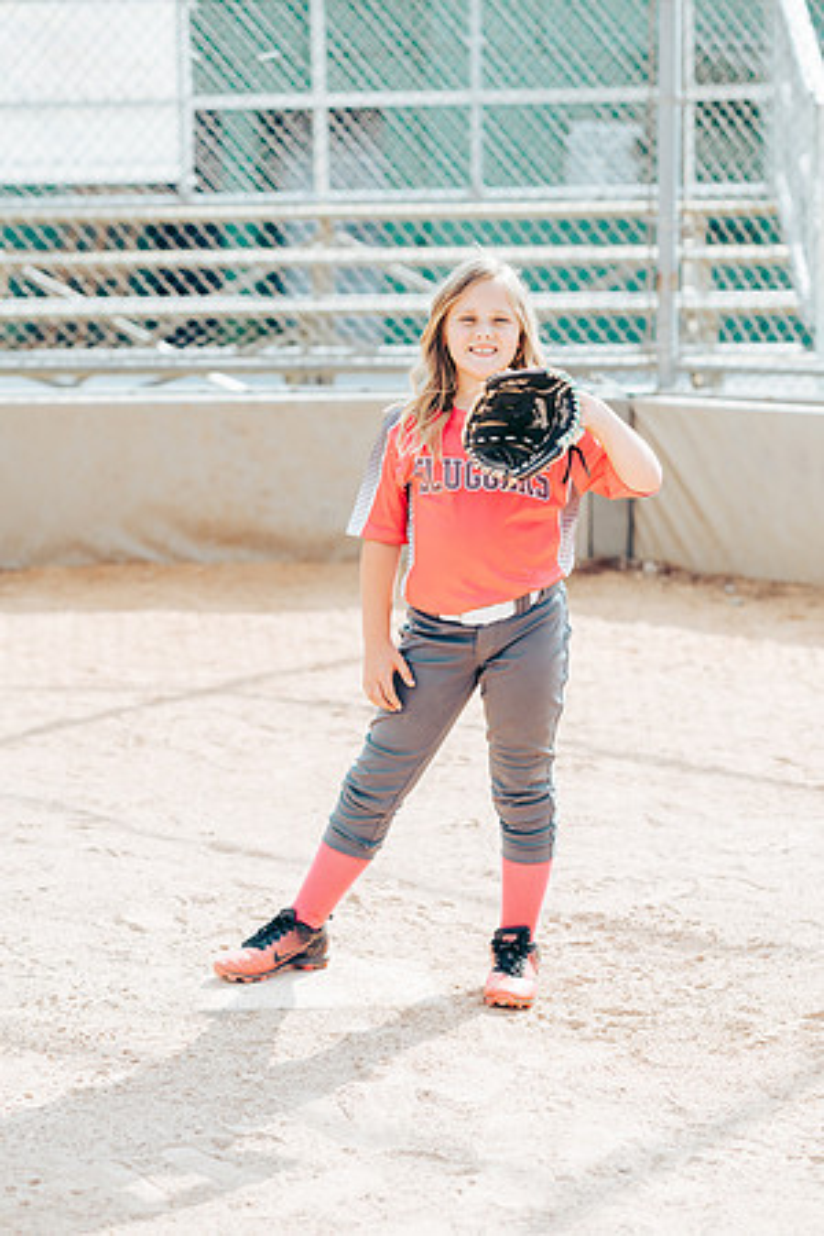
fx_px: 2918
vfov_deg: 23.9
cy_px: 618
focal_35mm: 85
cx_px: 412
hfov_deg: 16.1
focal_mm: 85
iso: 160
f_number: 2.8
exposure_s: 1/1600
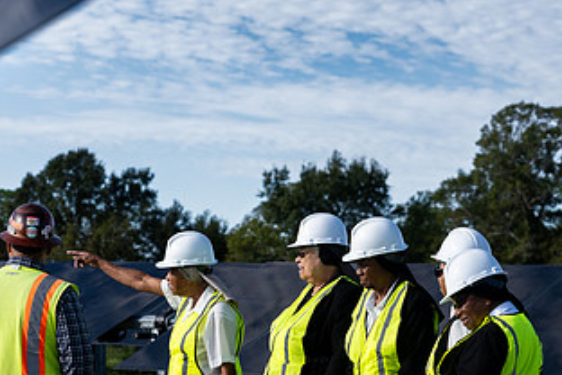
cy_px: 318
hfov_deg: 13.0
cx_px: 277
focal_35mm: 158
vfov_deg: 8.7
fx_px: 2466
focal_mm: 85
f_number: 5.6
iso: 200
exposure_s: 1/1000
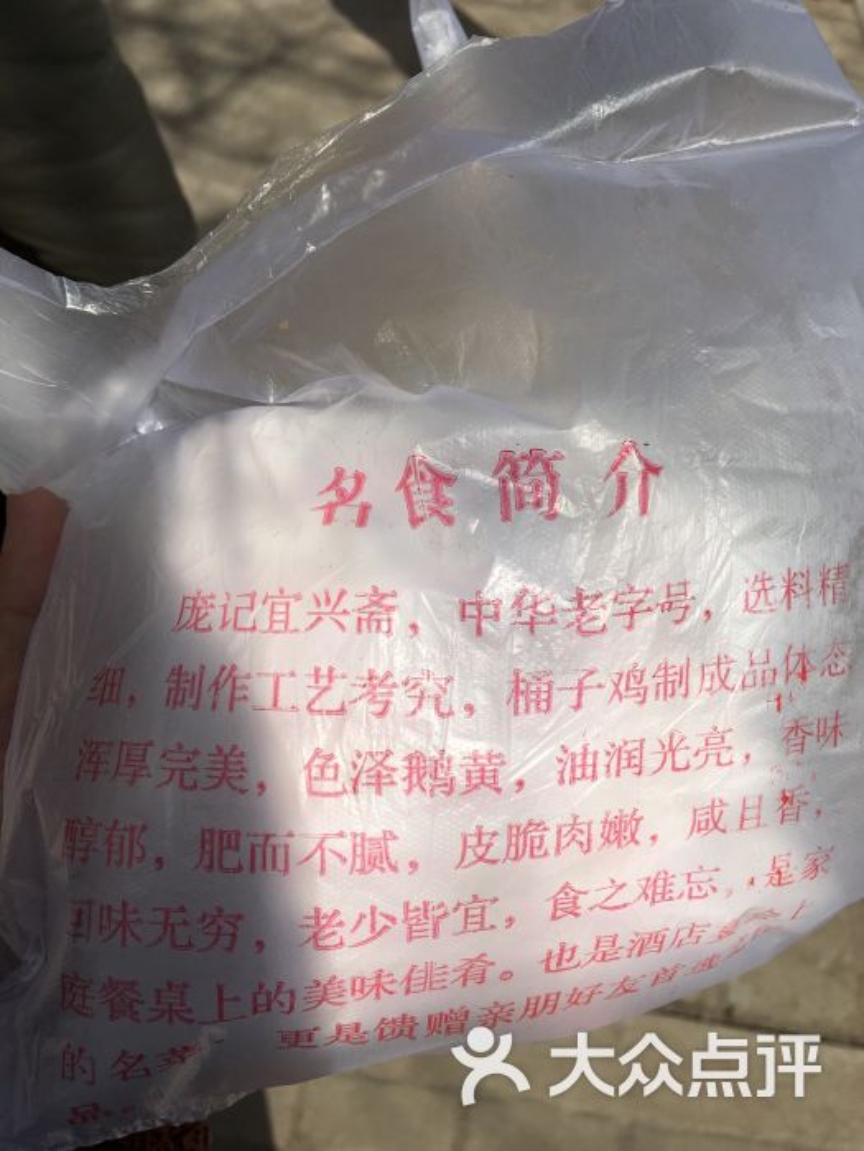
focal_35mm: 29
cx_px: 432
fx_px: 965
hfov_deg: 48.2
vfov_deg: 61.7
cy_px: 576
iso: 25
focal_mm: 4.15
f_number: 2.2
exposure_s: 1/2849
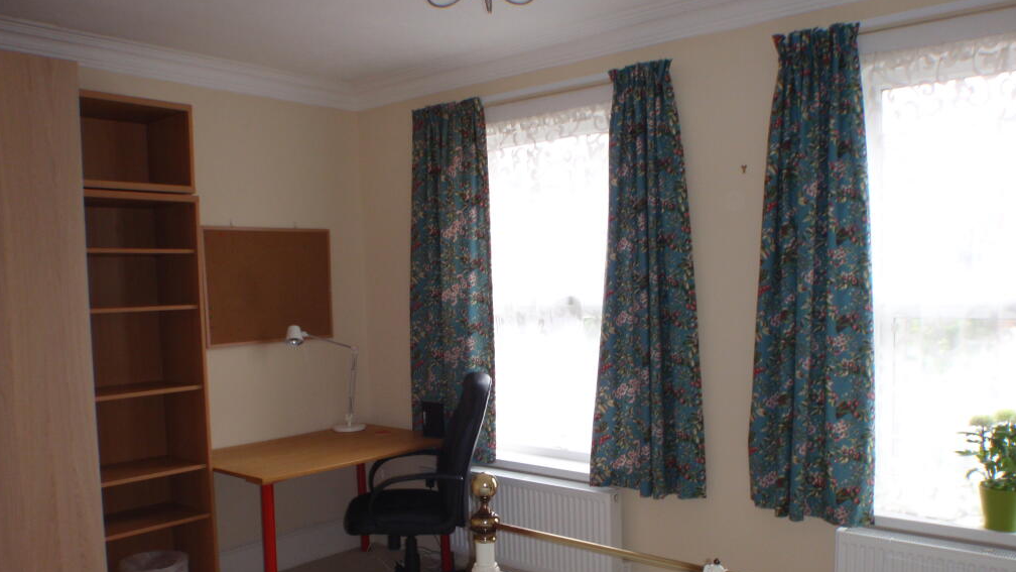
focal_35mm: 31
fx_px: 835
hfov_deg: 62.6
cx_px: 504
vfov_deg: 37.4
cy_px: 374
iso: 100
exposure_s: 1/30
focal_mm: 5
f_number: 3.5
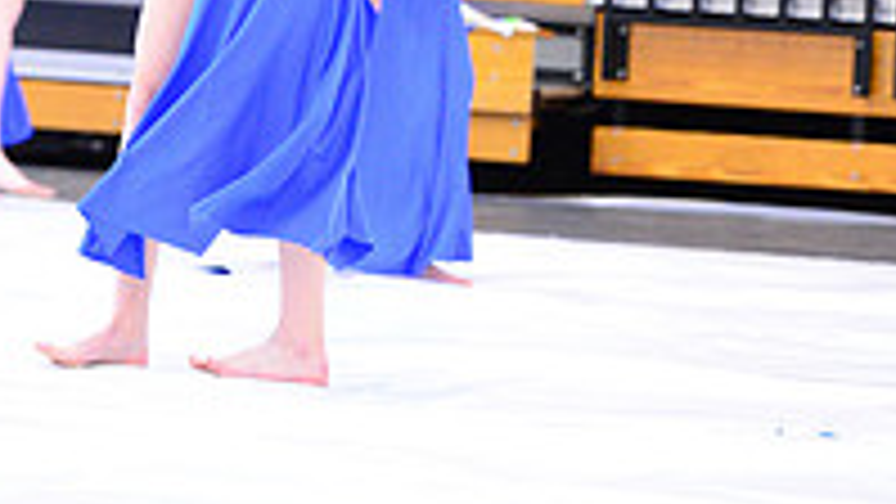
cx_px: 281
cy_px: -450
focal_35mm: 355
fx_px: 8435
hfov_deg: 6.1
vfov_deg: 3.4
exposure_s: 1/250
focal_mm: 150
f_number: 3.2
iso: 8000
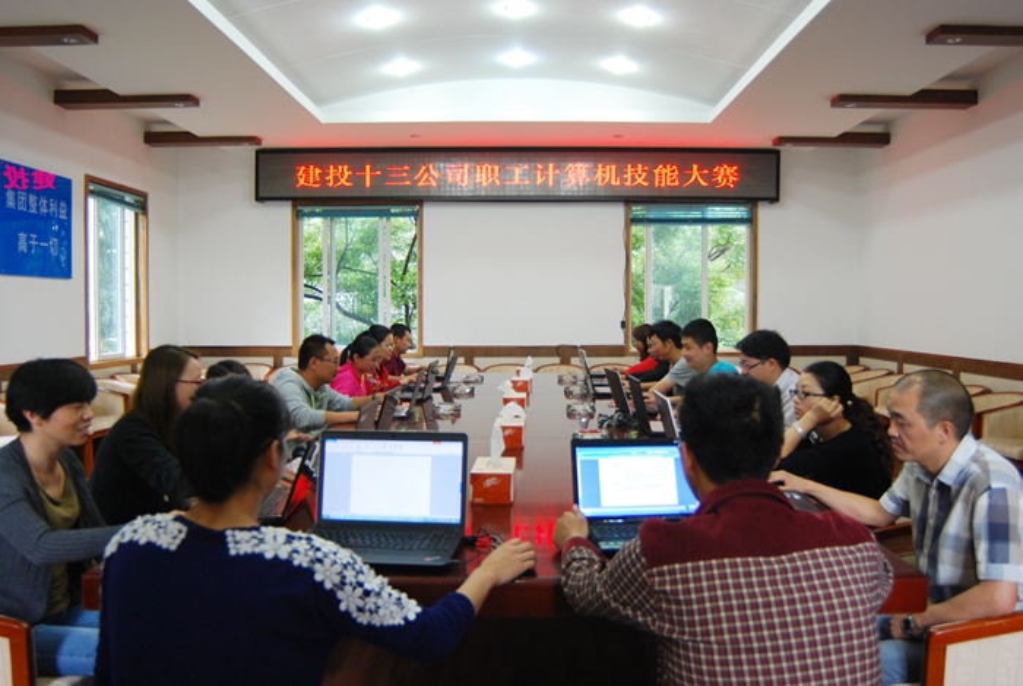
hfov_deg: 67.3
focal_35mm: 27
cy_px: 343
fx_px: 768
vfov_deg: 48.1
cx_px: 512
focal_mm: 18
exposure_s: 1/30
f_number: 3.5
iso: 500
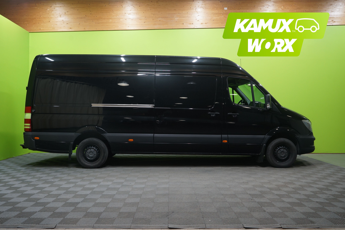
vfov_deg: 45.0
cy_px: 115
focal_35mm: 29
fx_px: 278
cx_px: 172
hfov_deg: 63.7
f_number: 5.6
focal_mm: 29
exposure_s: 1/20
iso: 800
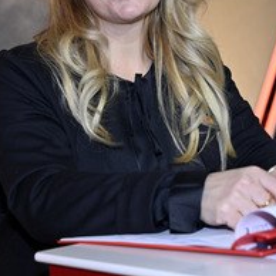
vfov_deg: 20.7
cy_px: 68
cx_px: 216
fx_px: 749
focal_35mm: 83
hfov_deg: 20.7
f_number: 4
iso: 1000
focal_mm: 42
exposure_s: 1/200
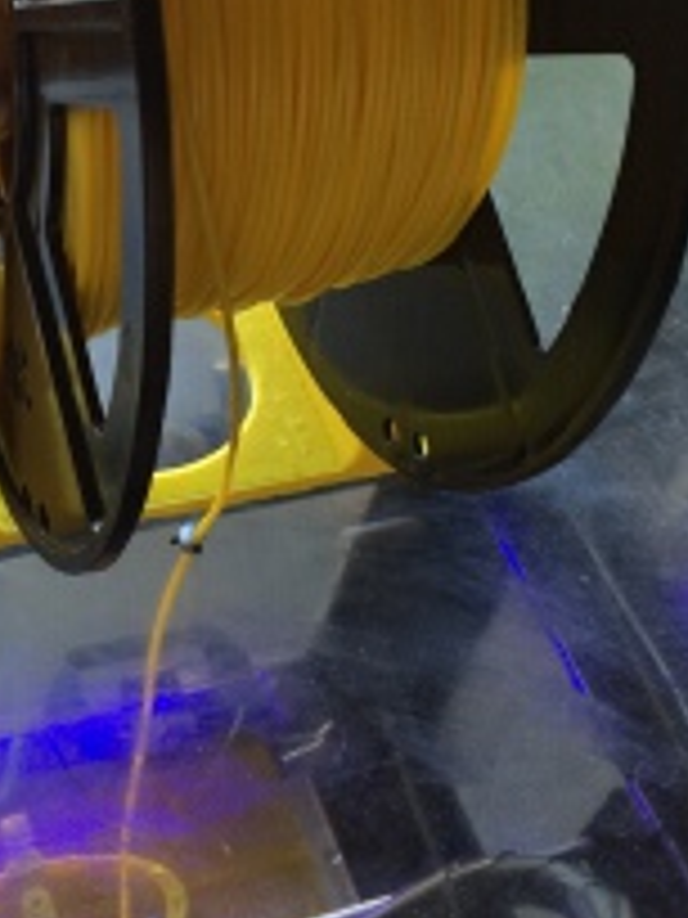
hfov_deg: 25.4
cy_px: 346
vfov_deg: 33.6
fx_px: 1511
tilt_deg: -49.2
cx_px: 175
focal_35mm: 57
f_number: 2.2
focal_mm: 4.15
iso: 40
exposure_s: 1/30
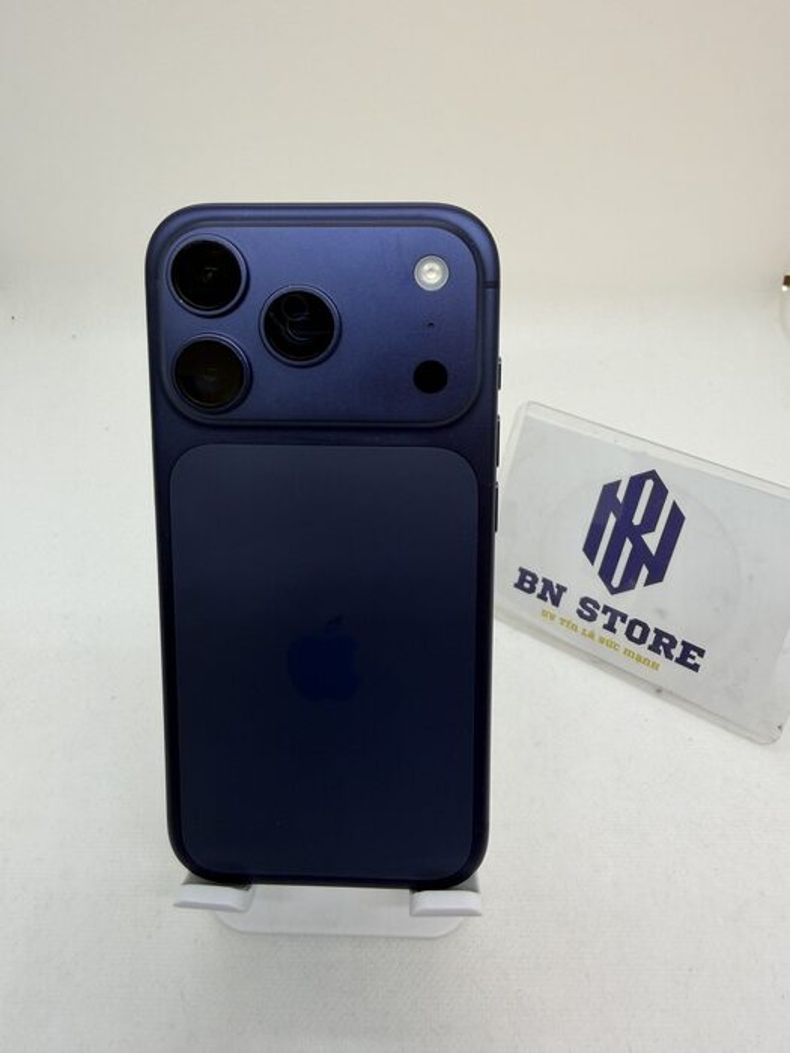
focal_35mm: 24
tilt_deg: -37.3
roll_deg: +0.1
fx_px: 730
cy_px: 526
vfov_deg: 71.6
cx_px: 395
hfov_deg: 56.8
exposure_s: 1/120
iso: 50
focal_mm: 2.22
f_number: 2.2
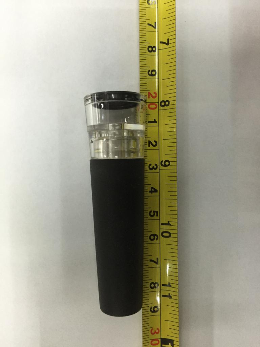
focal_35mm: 29
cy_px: 174
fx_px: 290
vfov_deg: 61.7
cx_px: 130
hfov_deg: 48.2
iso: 200
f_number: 2.2
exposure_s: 1/33
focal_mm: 4.15
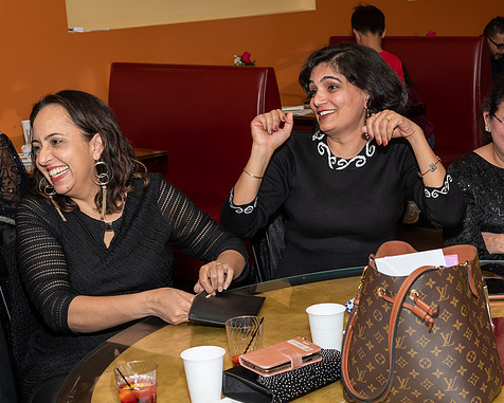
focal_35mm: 73
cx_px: 340
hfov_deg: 25.9
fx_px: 1089
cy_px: 177
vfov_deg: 21.0
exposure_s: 1/250
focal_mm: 38
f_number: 6.3
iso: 500
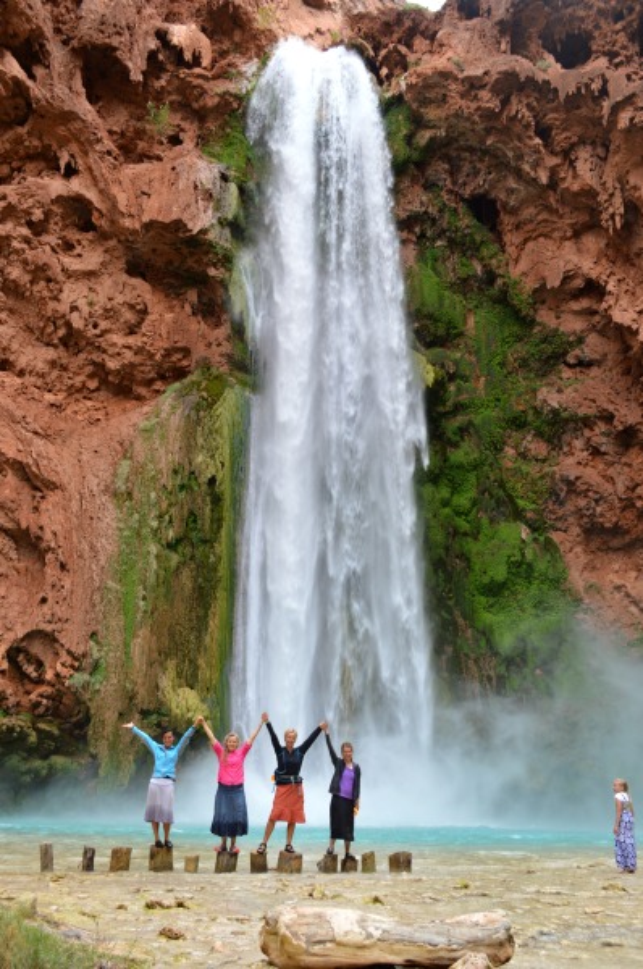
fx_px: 968
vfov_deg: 53.2
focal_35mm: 36
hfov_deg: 36.8
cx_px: 322
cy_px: 484
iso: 220
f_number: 5.6
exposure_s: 1/125
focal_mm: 24
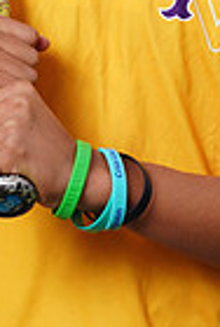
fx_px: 7534
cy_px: -140
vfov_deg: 2.5
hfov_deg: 1.7
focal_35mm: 826
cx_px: 104
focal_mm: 200
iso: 100
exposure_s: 1/250
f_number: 8
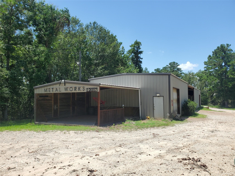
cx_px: 118
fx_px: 177
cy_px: 88
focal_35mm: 26
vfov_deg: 53.1
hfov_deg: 67.3
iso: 50
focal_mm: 4.3
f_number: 2.4
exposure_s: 1/1192
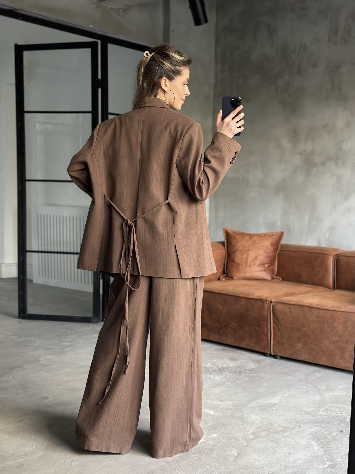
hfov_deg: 30.3
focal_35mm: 48
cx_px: 178
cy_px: 237
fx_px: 656
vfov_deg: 39.7
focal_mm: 6.86
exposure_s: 1/60
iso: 320
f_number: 1.78
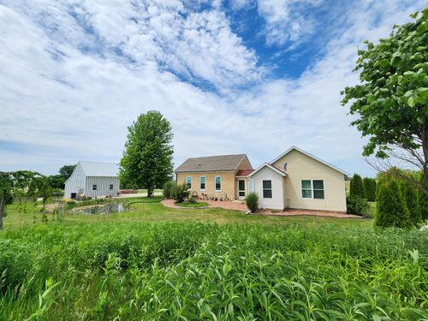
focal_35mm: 13
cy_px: 160
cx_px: 214
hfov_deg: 106.2
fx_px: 161
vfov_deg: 89.9
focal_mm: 2.2
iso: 50
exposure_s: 1/3637
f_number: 2.2
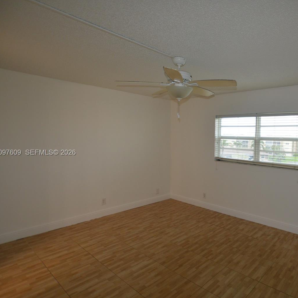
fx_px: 195
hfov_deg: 70.5
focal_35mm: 20
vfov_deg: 74.8
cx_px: 219
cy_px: 153
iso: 450
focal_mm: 10
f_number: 3.5
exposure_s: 1/60
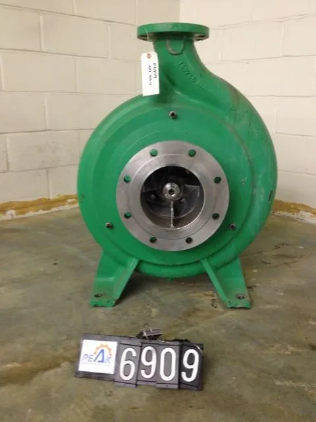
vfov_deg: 52.6
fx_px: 426
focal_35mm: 35
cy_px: 211
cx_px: 158
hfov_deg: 40.7
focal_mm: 4.28
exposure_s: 1/20
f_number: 2.4
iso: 160
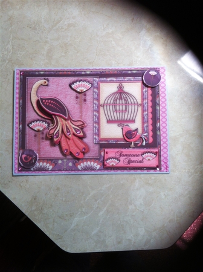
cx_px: 102
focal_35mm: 35
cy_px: 136
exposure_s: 1/24
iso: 80
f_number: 2.8
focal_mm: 3.85
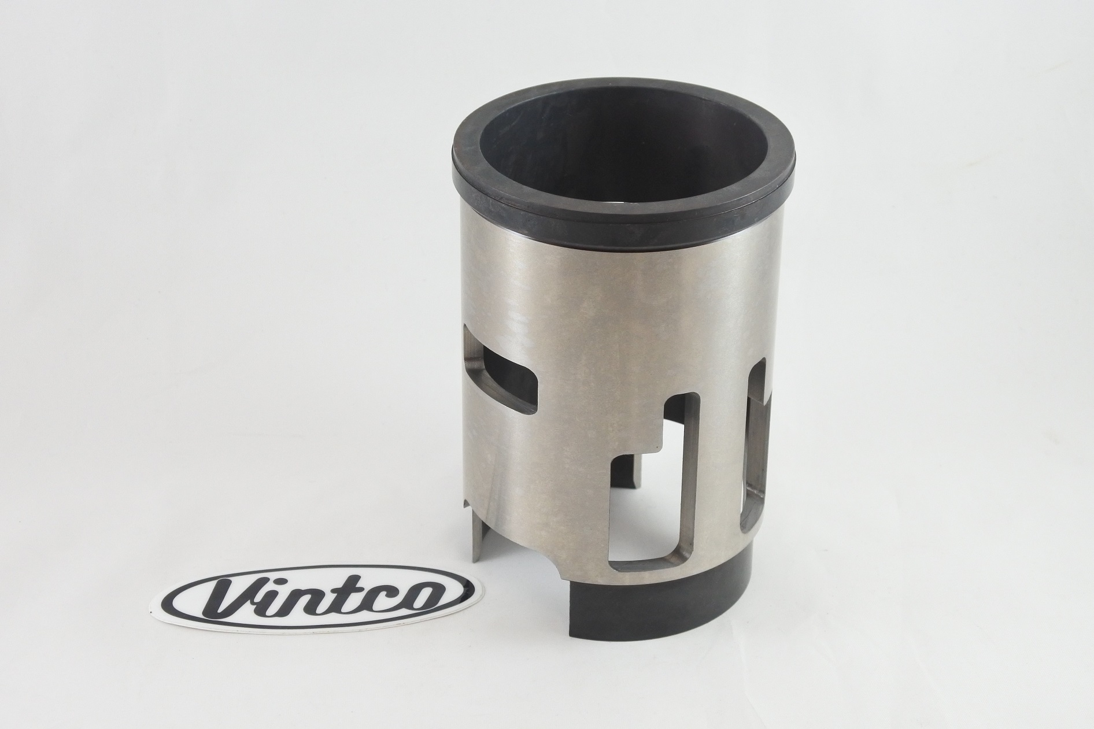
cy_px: 364
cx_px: 547
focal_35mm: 55
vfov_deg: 24.6
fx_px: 1671
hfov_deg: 36.2
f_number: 4.8
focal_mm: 20.6
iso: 640
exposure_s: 1/125
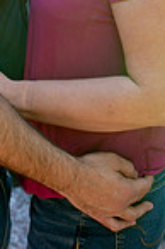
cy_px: -104
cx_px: -20
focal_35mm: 108
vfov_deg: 17.4
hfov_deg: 12.4
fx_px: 744
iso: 320
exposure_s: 1/100
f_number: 4.5
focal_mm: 35
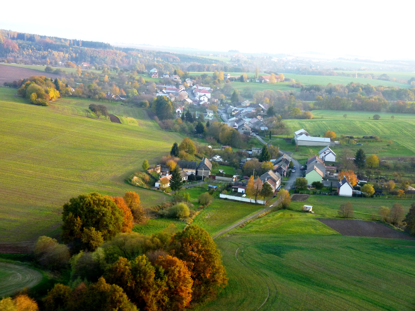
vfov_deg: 21.0
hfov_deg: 27.8
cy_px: 156
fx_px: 839
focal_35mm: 70
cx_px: 208
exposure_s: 1/80
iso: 160
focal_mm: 12.4
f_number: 3.4
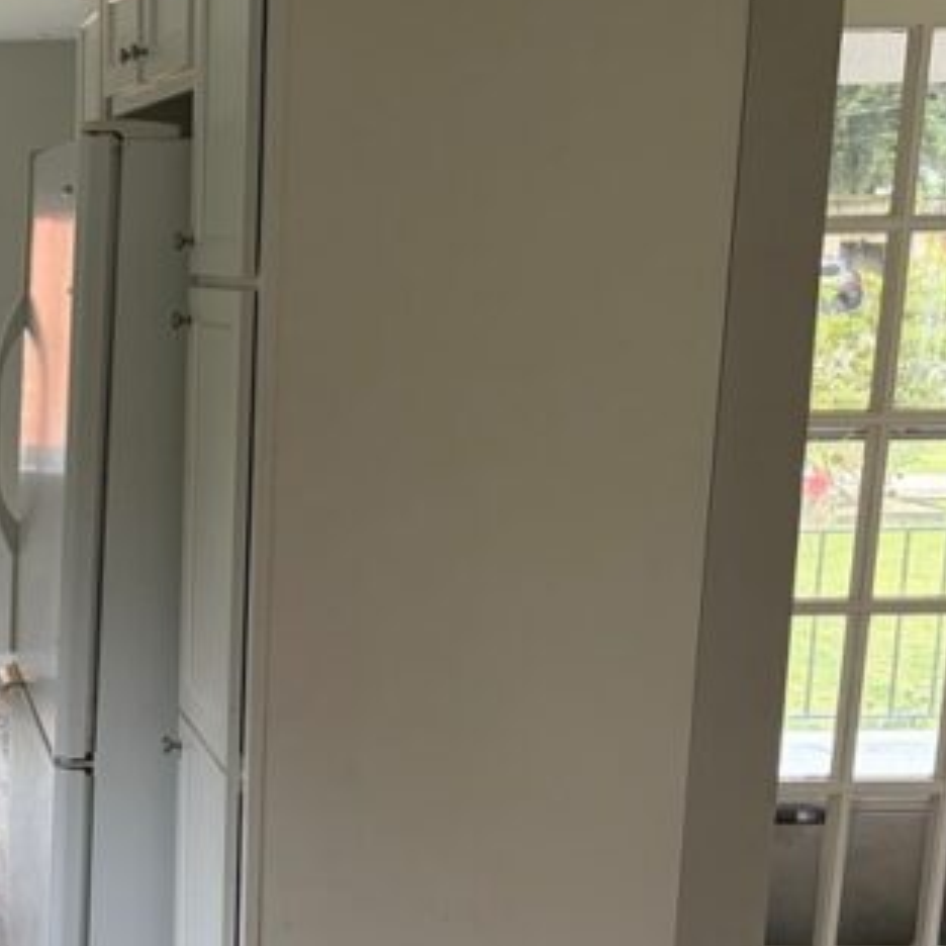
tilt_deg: -12.6
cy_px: 619
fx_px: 1824
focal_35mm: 59
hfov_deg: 25.6
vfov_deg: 28.9
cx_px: -230
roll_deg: +0.6
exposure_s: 1/99
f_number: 1.6
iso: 125
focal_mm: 5.96
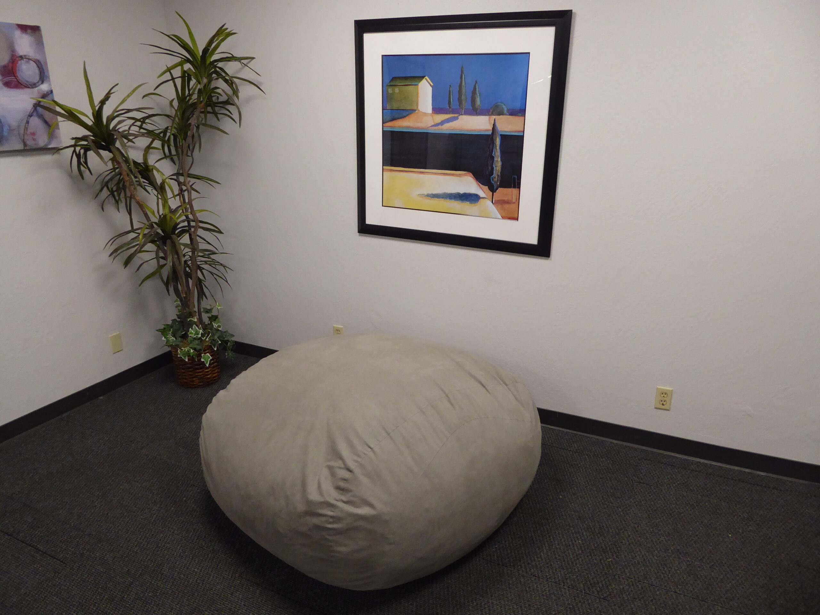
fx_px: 569
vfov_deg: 56.8
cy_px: 308
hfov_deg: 71.6
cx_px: 410
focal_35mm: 24
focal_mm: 4.3
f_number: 3.3
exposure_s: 1/30
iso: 400
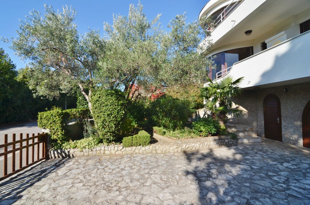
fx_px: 142
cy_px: 102
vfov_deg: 71.8
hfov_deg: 95.1
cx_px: 155
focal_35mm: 16
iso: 140
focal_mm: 11
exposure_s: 1/250
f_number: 8
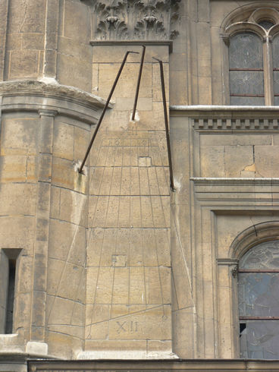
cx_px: 140
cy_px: 186
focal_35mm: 192
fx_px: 2062
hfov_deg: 7.7
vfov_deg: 10.3
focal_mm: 32.9
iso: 64
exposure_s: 1/125
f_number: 4
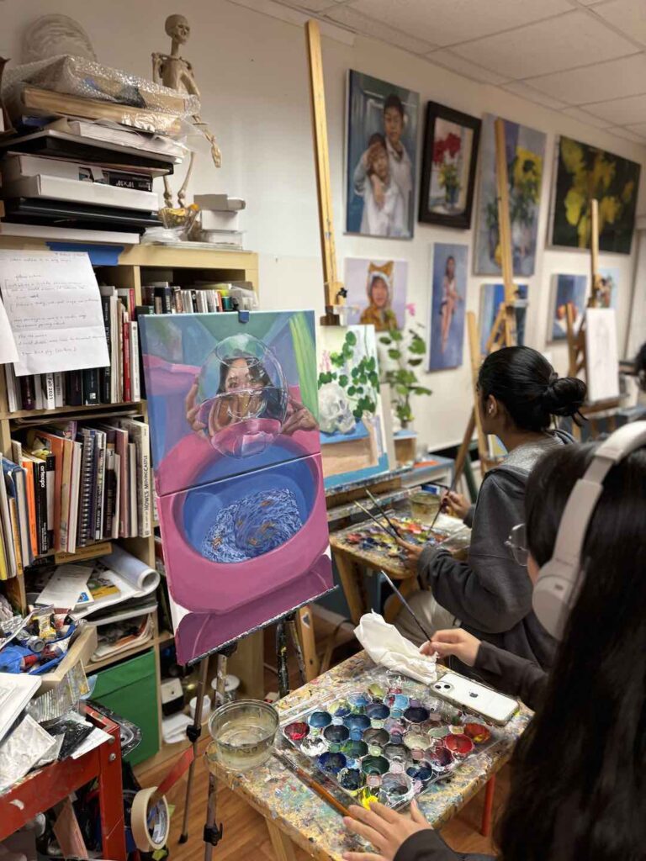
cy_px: 430
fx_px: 647
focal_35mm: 26
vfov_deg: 67.3
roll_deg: -1.2
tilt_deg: -12.7
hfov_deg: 53.1
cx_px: 323
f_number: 1.6
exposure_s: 1/61
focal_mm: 5.96
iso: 125
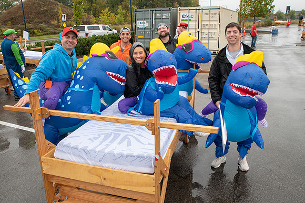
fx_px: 268
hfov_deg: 59.2
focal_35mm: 32
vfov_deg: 41.4
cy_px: 95
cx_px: 150
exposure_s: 1/200
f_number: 6.3
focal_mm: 29
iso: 400
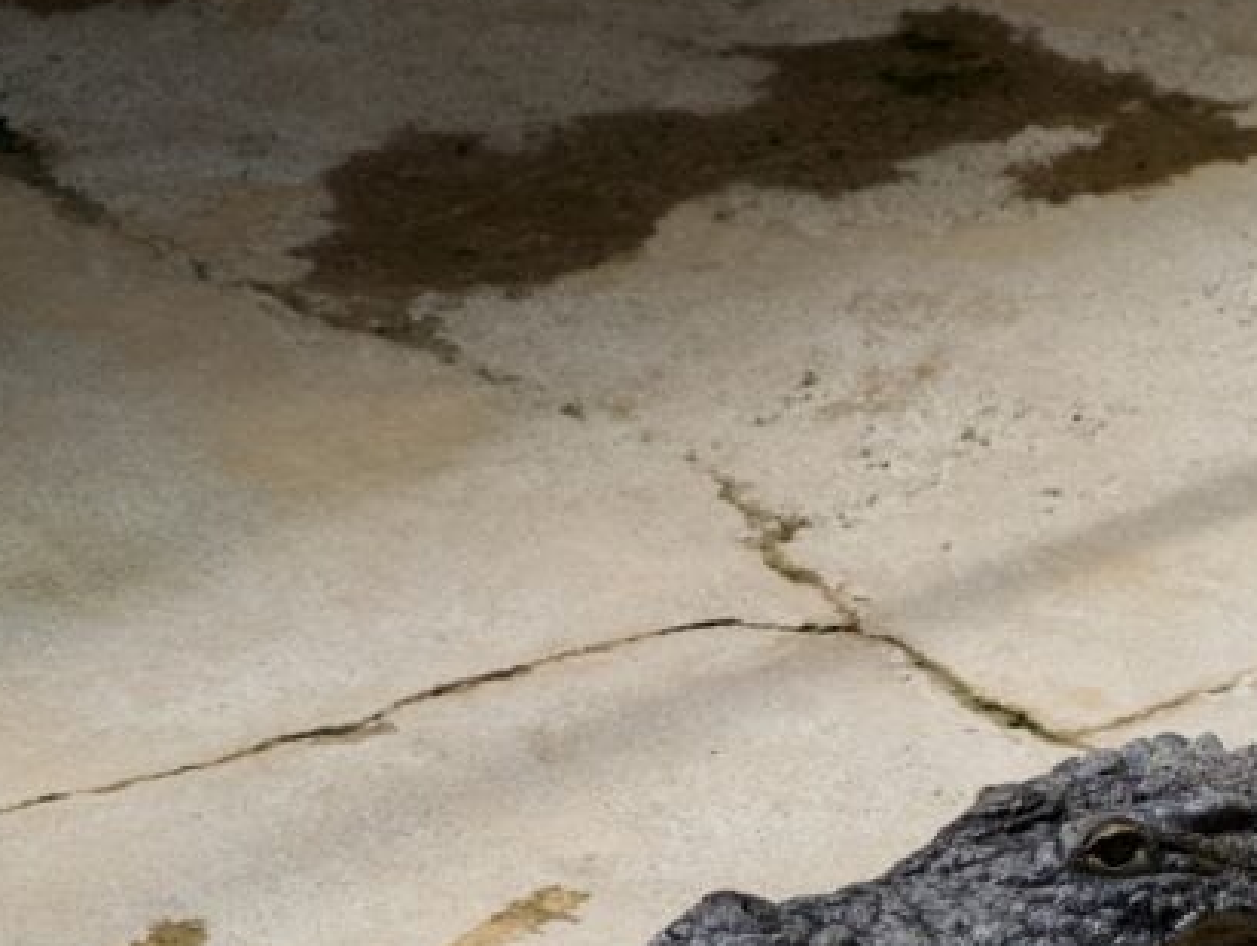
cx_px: 1492
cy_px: 737
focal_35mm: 298
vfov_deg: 5.0
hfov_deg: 6.6
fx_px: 10834
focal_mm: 60
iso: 100
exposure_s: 1/320
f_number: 4.5
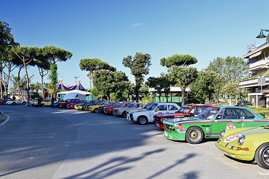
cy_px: 90
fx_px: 262
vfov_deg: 37.9
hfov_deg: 54.4
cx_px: 134
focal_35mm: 35
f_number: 13
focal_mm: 35
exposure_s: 1/125
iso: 1000
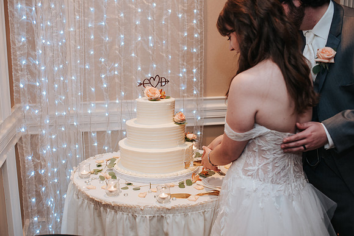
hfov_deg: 49.6
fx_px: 382
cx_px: 157
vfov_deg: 34.3
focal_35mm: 39
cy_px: 118
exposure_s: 1/160
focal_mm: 35
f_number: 2.8
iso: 800
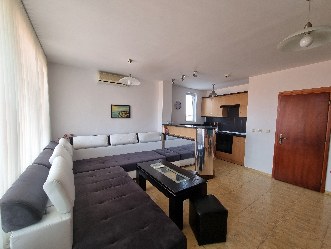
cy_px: 124
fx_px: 124
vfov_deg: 89.9
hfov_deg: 106.2
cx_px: 166
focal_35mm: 13
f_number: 2.2
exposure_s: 1/100
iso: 80
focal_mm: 2.2
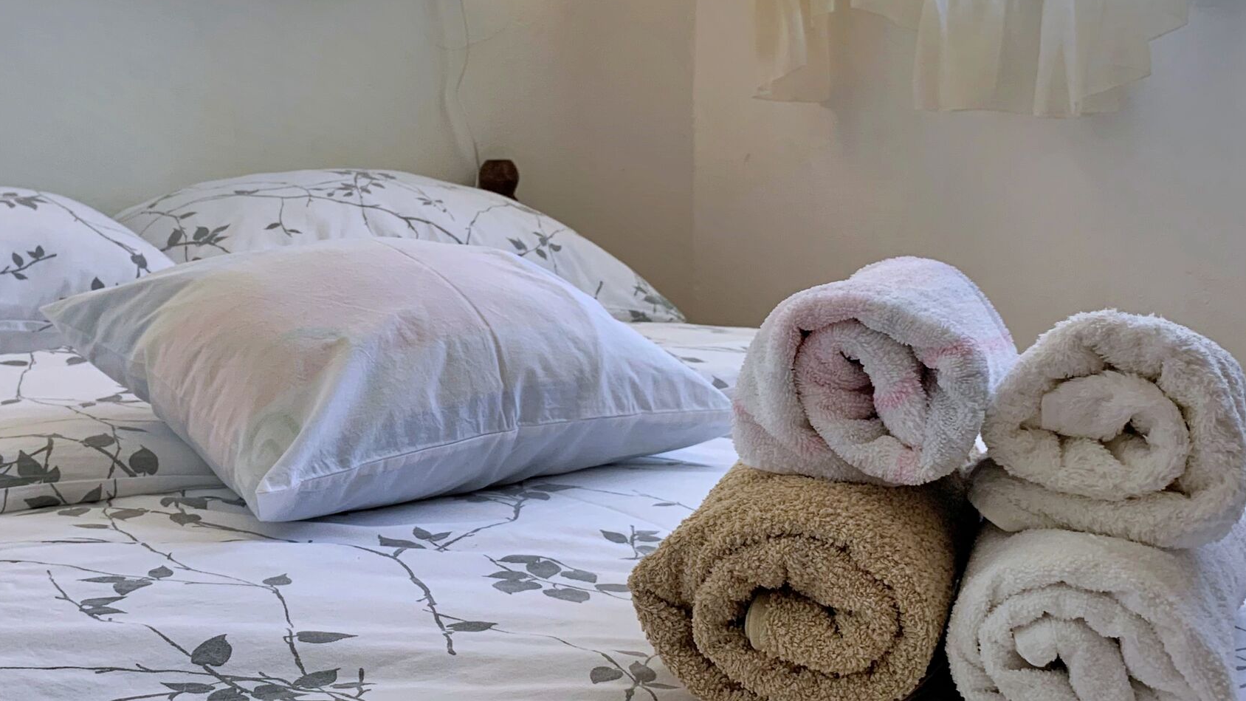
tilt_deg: -4.4
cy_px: 165
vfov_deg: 25.1
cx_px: 400
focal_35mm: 47
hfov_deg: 43.0
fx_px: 1553
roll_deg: -0.9
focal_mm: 4.25
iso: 80
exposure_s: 1/121
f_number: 1.8
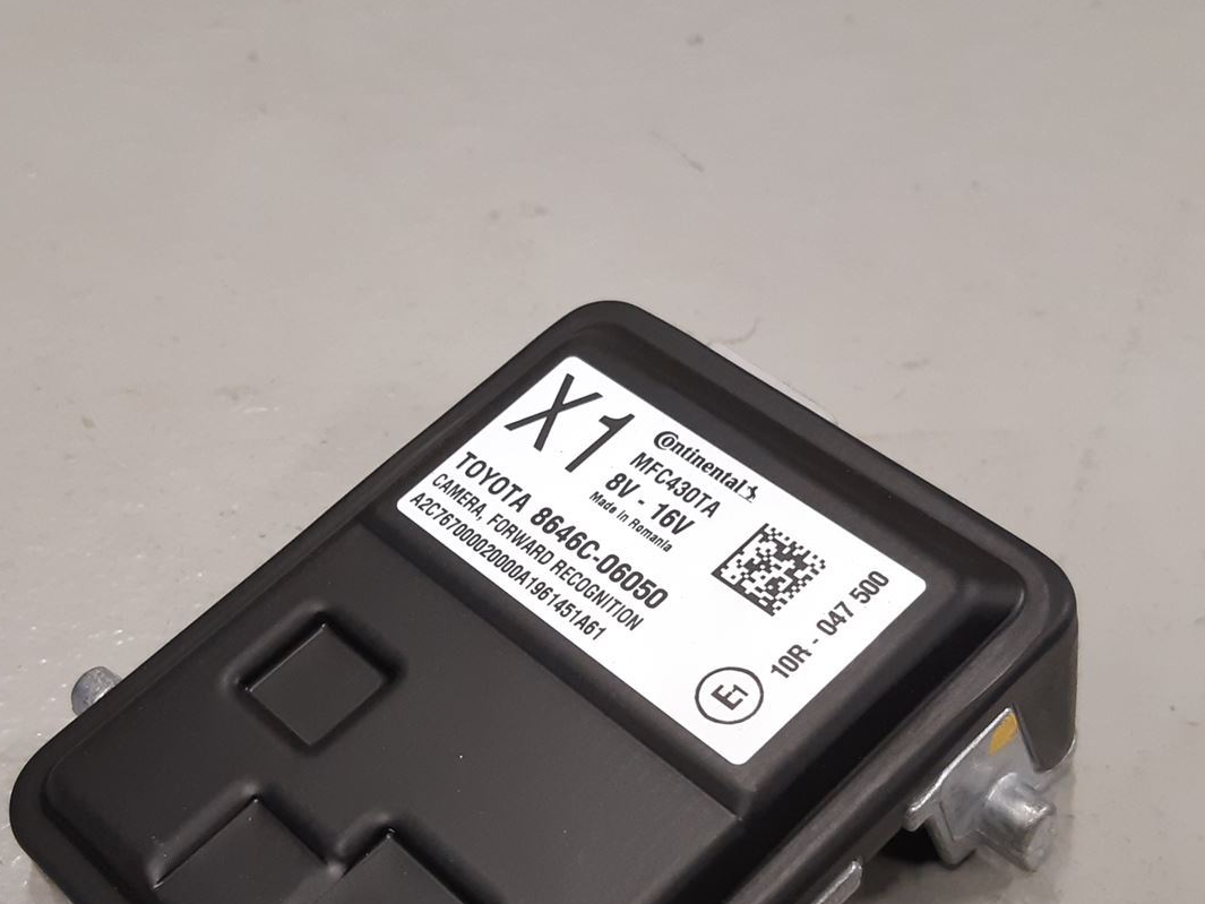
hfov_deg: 38.1
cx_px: 499
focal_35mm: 50
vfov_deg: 28.8
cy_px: 647
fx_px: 1741
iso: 160
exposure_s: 1/50
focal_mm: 3.93
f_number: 1.7
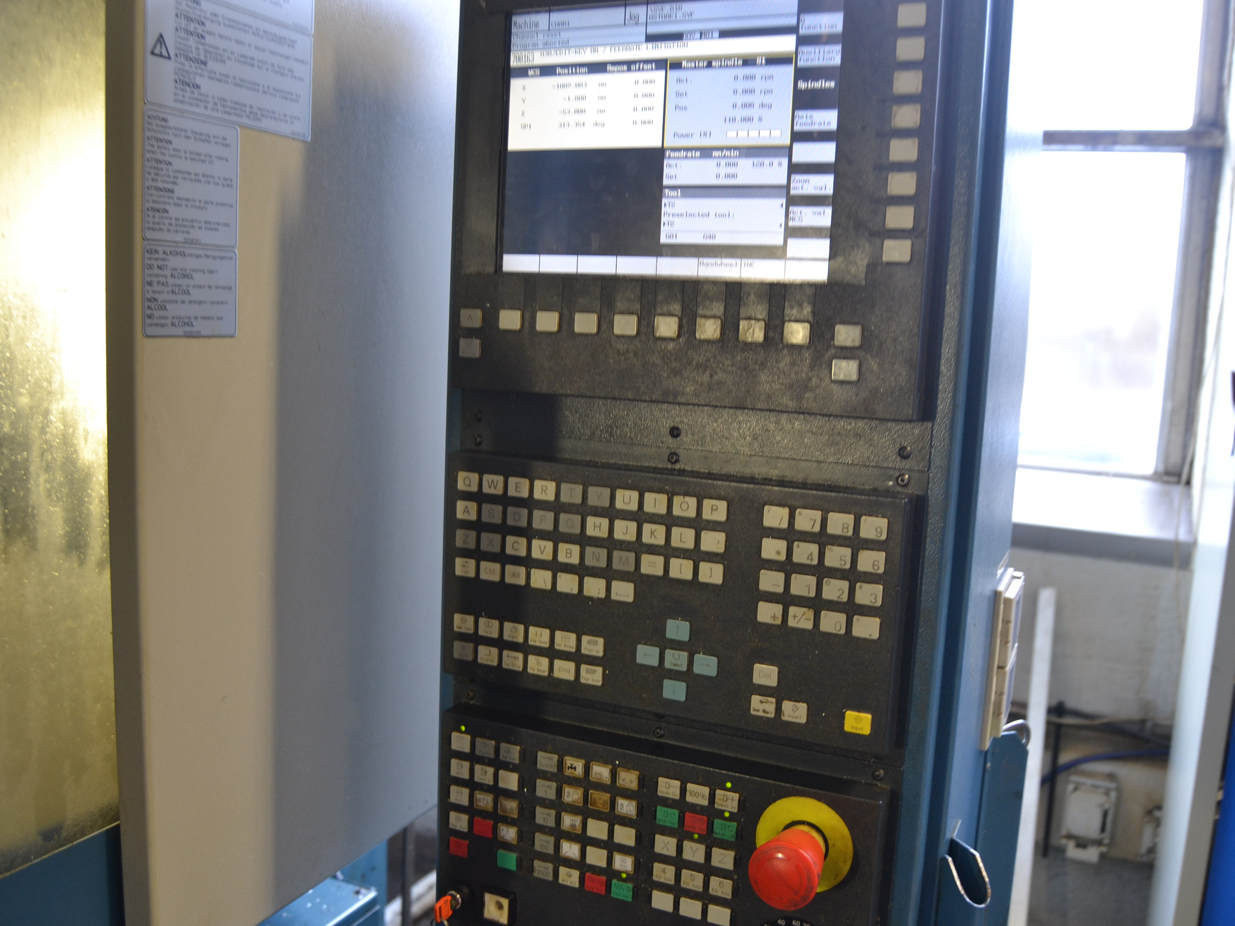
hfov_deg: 59.9
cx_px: 650
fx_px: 1070
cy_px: 454
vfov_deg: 46.8
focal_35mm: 30
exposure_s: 1/20
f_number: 3.5
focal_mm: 18
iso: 400
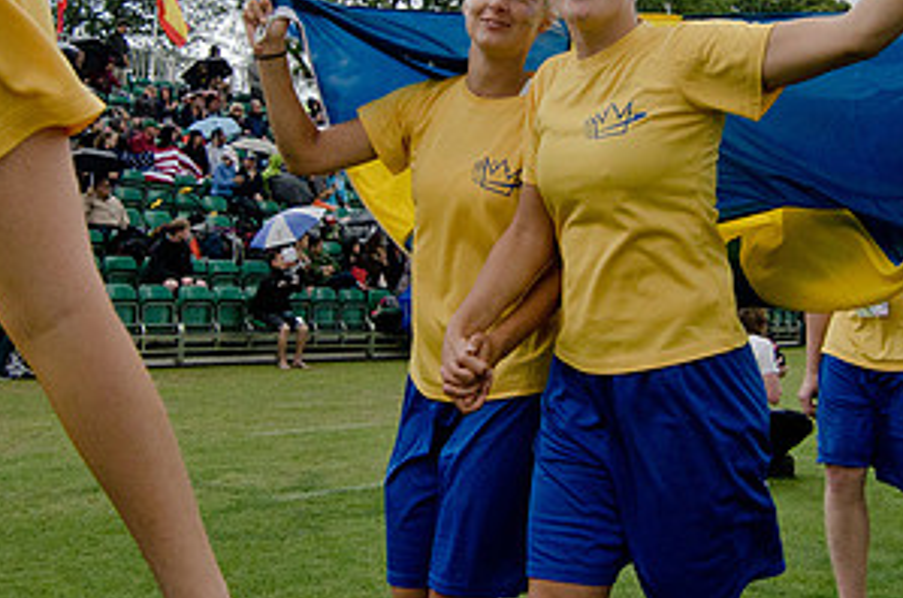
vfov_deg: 40.8
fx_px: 800
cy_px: 365
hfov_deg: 50.1
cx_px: 861
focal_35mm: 32
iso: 500
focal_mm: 11
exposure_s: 1/3200
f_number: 4.5
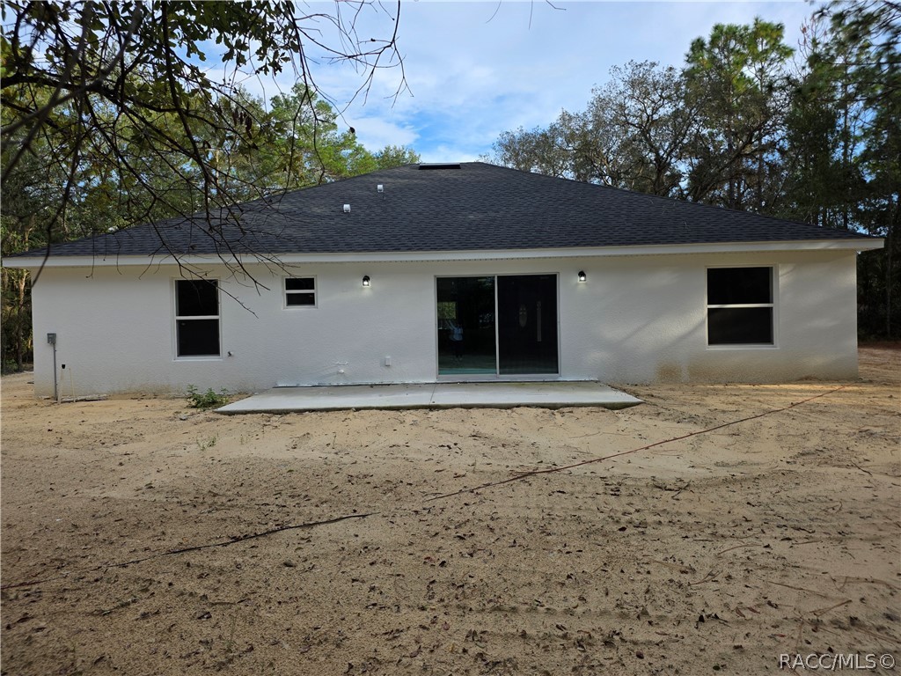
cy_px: 338
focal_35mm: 23
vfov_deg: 58.9
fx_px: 599
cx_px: 450
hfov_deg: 73.9
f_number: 1.7
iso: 80
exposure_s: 1/2234
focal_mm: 6.25
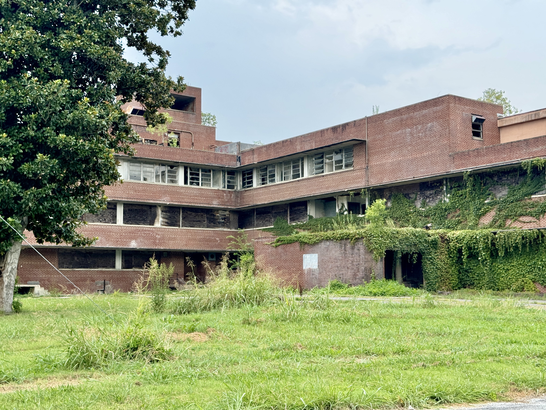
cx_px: 273
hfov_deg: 39.7
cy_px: 205
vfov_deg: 30.3
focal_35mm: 48
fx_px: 757
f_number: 1.78
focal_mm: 6.76
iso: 64
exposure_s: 1/257
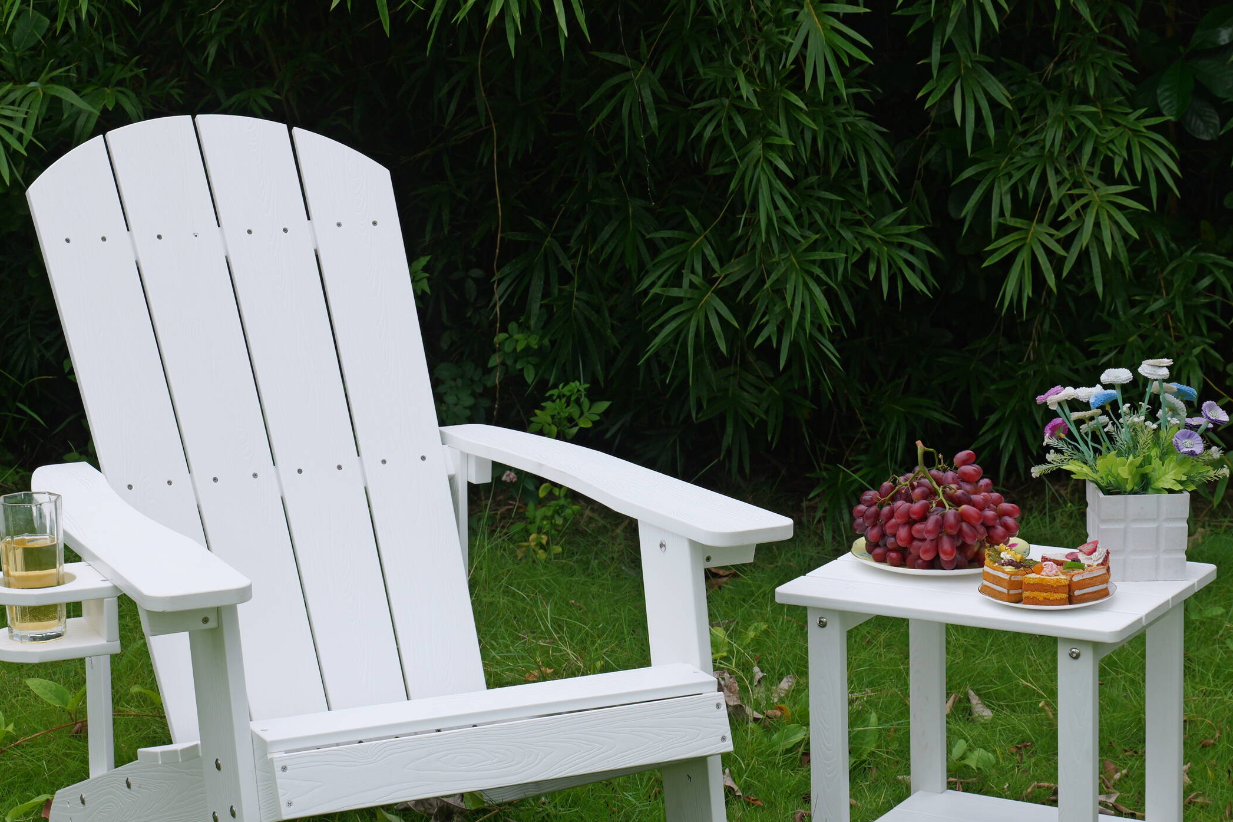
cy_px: 539
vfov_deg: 15.9
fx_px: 2945
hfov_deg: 23.6
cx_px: 609
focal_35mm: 86
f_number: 10
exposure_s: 1/50
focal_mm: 60
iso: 500
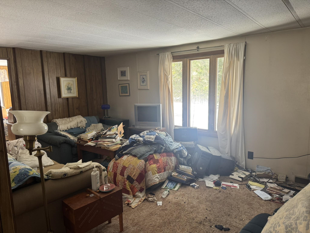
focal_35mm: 24
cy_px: 116
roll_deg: +1.1
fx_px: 215
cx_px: 155
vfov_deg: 56.8
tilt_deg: -8.6
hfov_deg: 71.6
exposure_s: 1/70
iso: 200
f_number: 1.78
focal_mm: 6.76
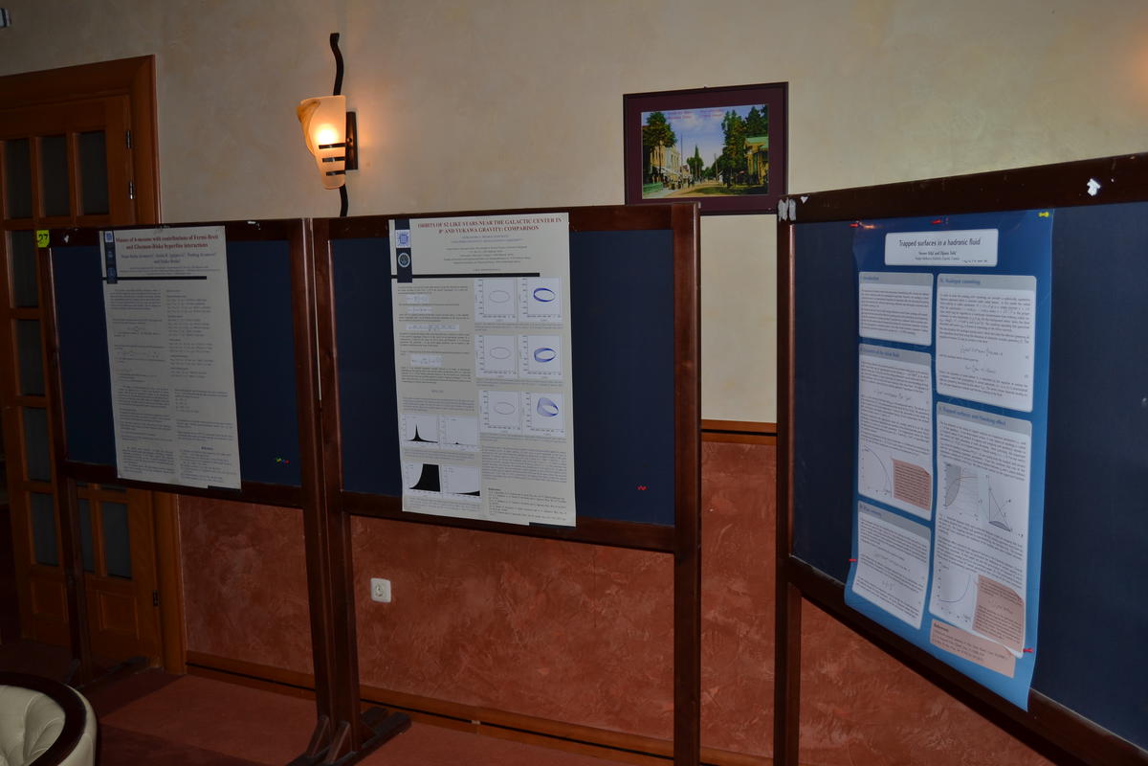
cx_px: 574
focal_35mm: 33
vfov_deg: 40.0
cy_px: 383
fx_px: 1052
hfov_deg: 57.2
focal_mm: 22
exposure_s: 1/100
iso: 100
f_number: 3.5
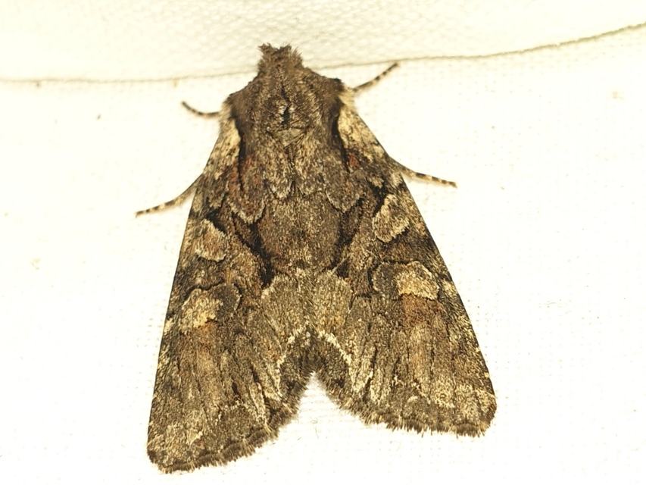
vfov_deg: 53.1
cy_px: 242
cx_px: 323
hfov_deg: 67.3
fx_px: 485
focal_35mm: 26
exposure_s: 1/424
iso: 50
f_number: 2.4
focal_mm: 4.3
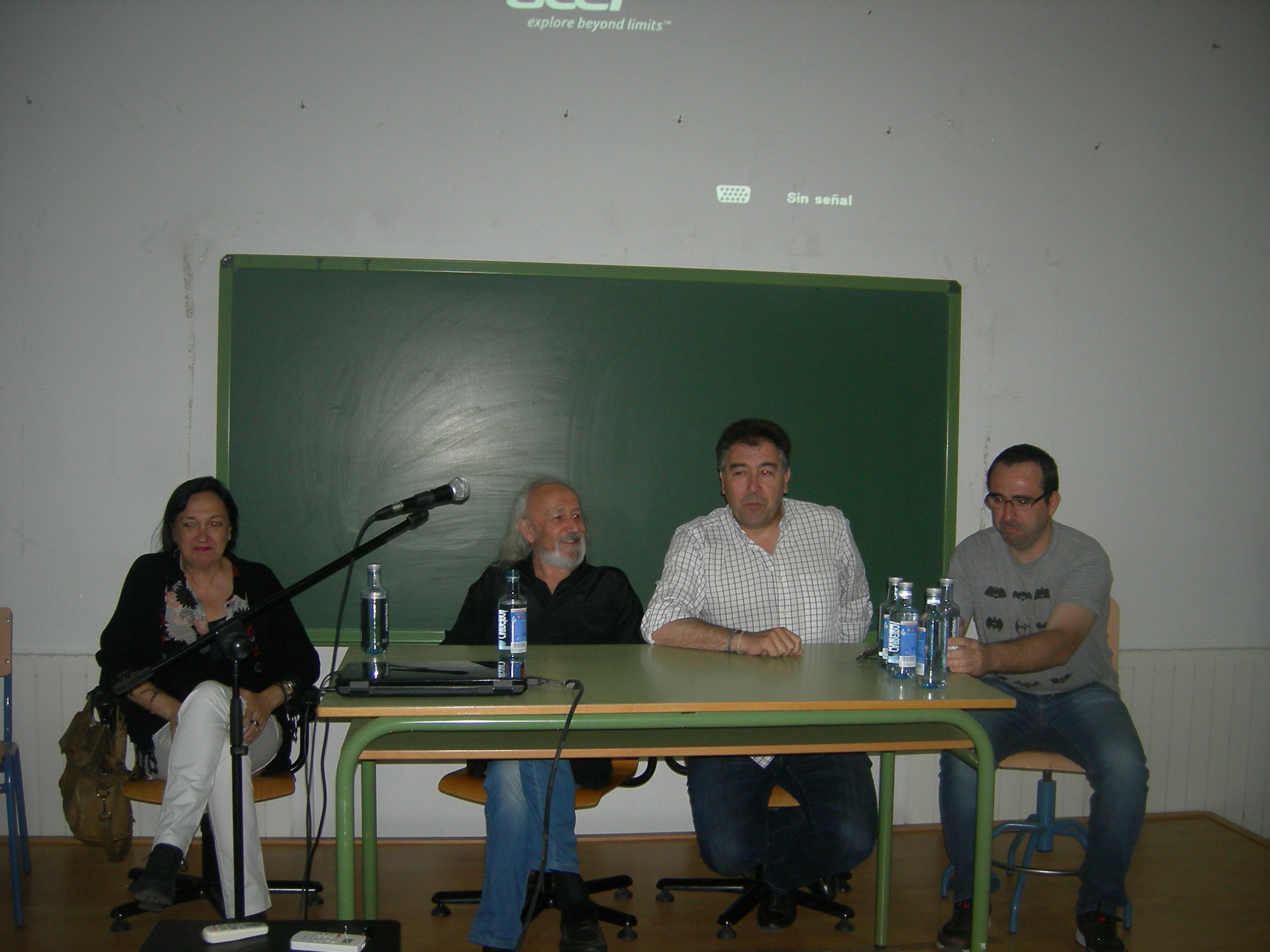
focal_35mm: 36
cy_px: 476
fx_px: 1321
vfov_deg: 39.7
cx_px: 635
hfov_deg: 51.4
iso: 135
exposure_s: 1/60.1
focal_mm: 7.5
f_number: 2.7
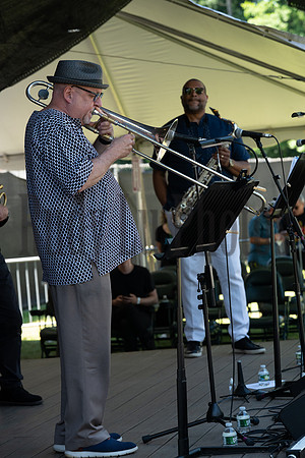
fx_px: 1322
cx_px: 152
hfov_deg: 13.2
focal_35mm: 104
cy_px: 229
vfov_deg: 19.6
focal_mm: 104
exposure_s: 1/800
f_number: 5.6
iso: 1250
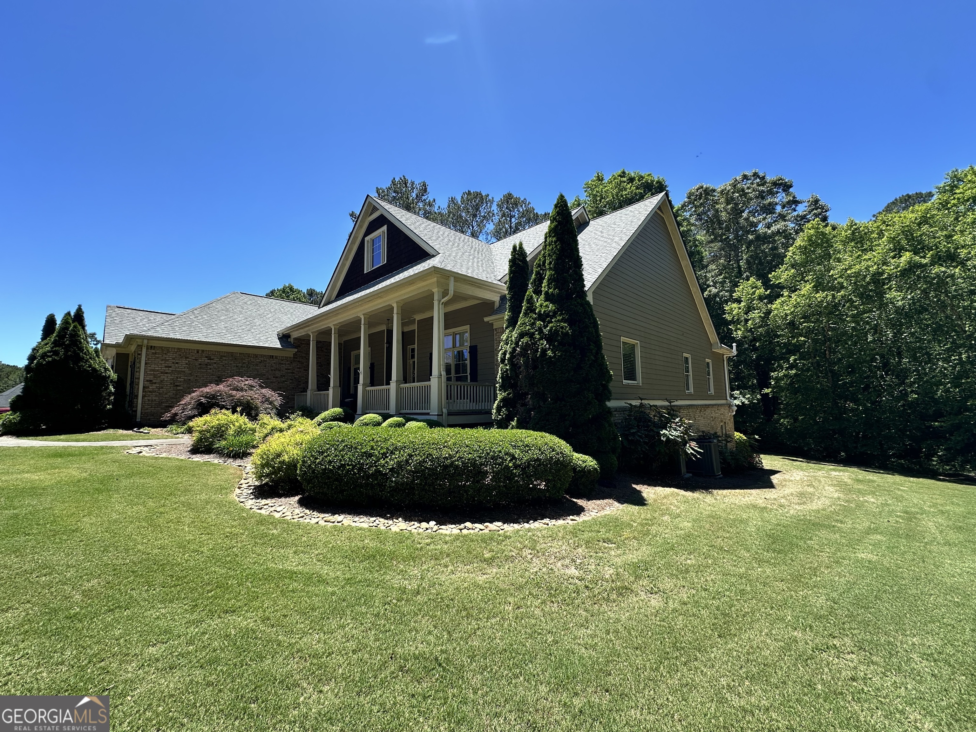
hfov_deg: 102.1
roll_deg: +0.7
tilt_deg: +7.2
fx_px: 395
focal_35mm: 14
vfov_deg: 85.7
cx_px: 488
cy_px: 366
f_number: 2.2
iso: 40
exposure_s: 1/530
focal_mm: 2.22
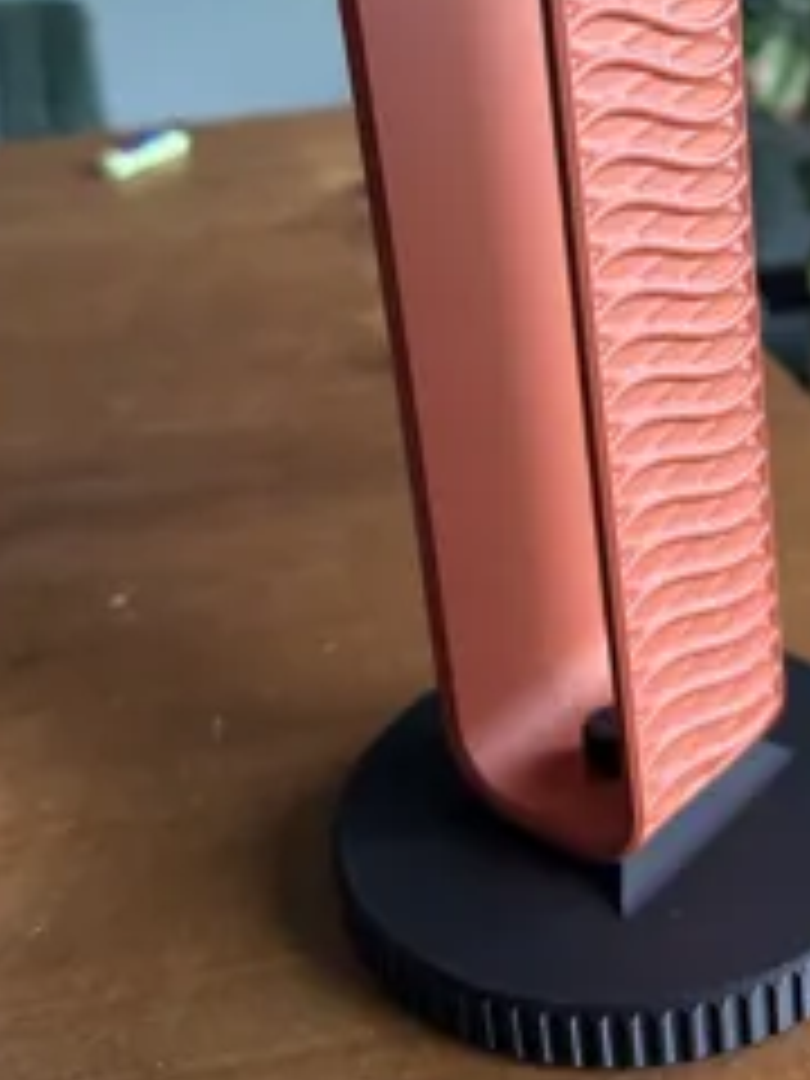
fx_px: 1248
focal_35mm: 40
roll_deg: +3.7
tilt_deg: -22.8
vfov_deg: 45.2
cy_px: 274
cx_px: 580
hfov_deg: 35.4
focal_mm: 6.76
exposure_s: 1/40
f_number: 1.78
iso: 800
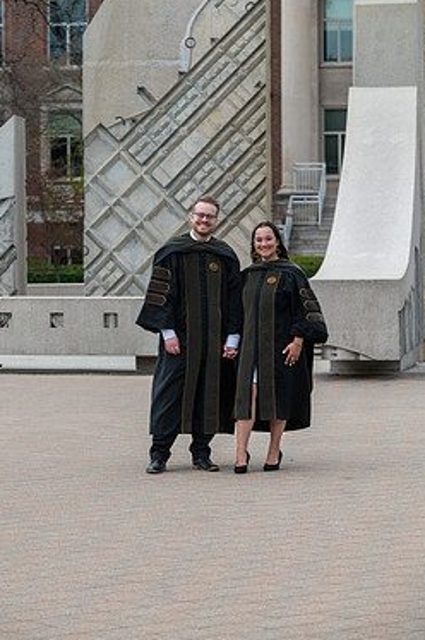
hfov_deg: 9.1
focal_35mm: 151
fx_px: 2679
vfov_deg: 13.6
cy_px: 295
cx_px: 184
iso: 125
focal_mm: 125
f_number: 4.5
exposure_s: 1/320
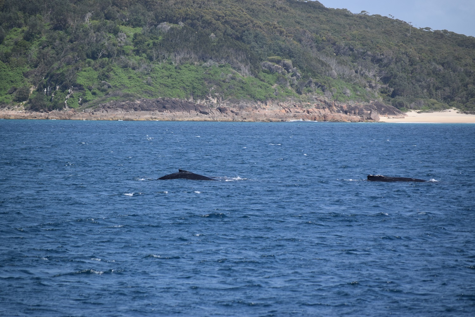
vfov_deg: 5.7
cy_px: 158
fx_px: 3166
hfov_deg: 8.6
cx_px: 238
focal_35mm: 240
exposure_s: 1/1600
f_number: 7.1
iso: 400
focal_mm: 160
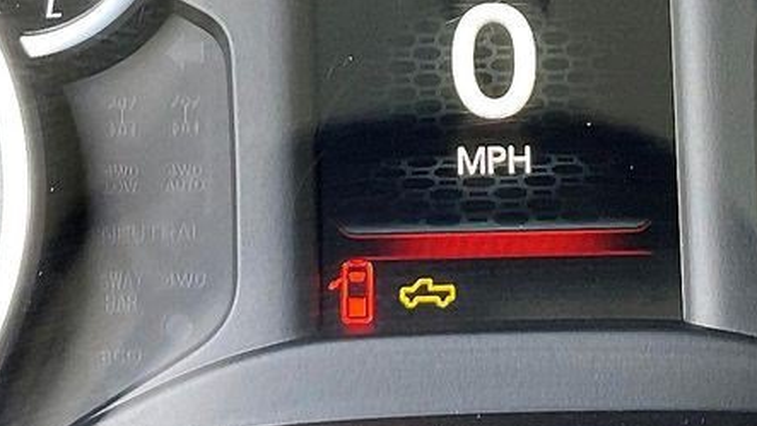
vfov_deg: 10.6
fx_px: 2288
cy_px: 55
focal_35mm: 114
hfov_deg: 18.7
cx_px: 501
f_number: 1.8
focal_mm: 3
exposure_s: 1/60
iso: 100
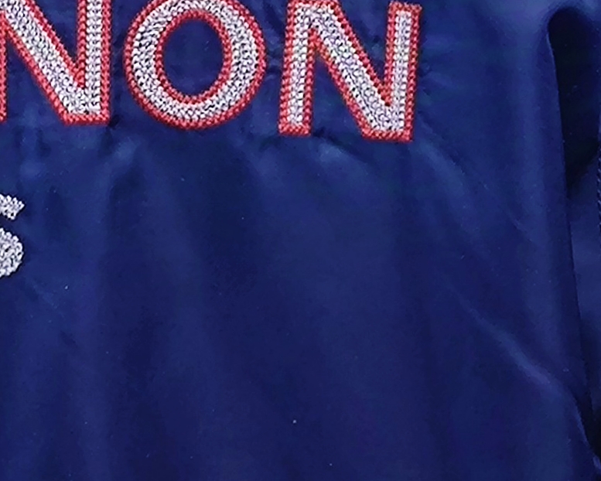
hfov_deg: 11.4
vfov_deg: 9.1
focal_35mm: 165
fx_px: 2936
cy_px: -282
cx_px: -195
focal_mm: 6.92
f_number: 1.9
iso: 64
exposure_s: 1/100
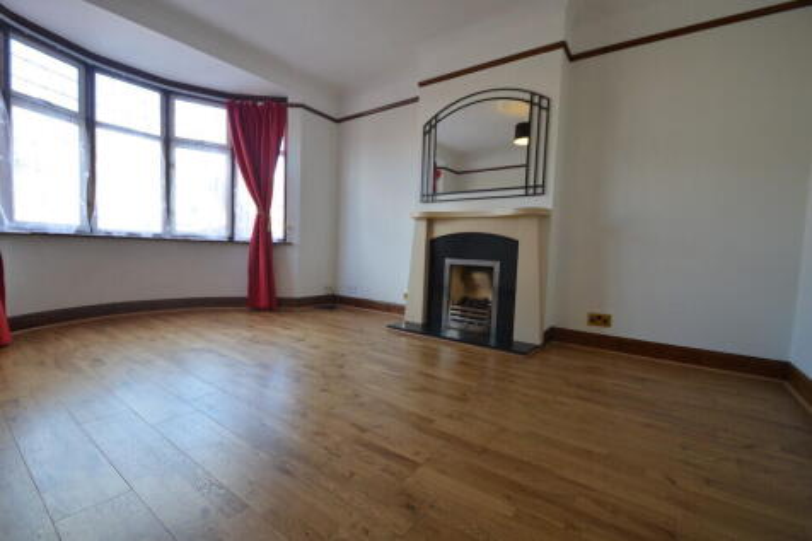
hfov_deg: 100.4
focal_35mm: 15
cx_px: 406
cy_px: 270
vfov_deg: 77.3
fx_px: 338
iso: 400
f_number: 5
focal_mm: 10
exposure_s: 1/100
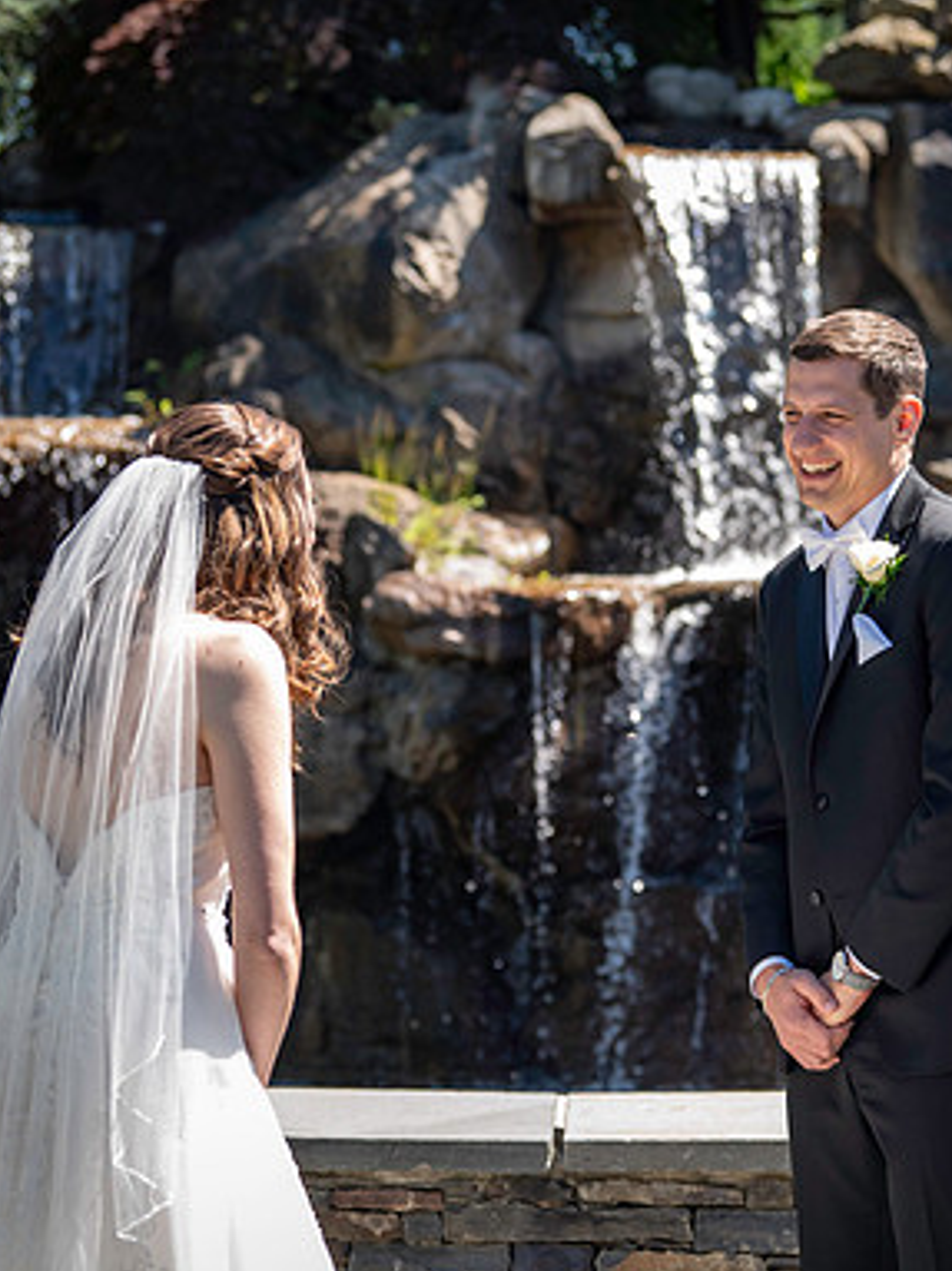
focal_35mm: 102
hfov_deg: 14.5
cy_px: 637
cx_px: 650
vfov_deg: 19.3
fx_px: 3742
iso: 1000
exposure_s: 1/3200
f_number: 3.5
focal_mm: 70
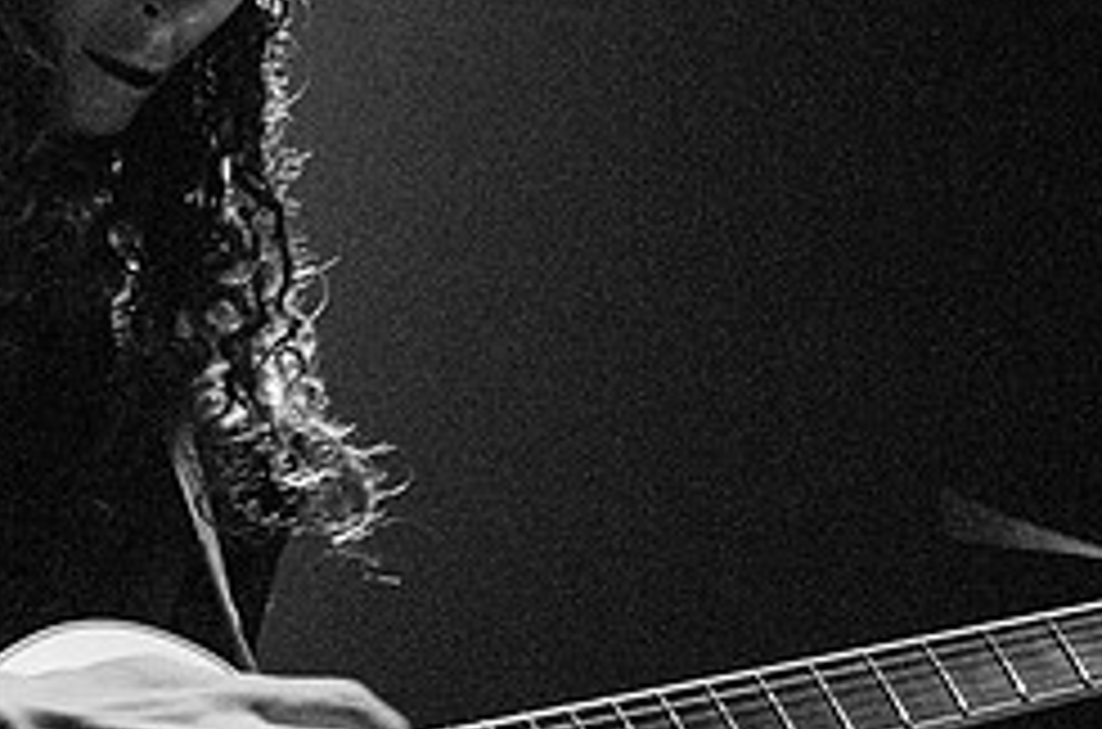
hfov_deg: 11.1
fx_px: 5648
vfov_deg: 7.4
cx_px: 148
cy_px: 290
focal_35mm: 185
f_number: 2.8
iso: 1250
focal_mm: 52
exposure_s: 1/50
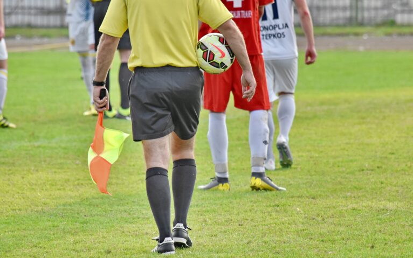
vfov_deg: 2.9
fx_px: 5178
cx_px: 206
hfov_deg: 4.6
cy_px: 129
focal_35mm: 460
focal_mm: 300
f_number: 9
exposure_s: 1/400
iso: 800
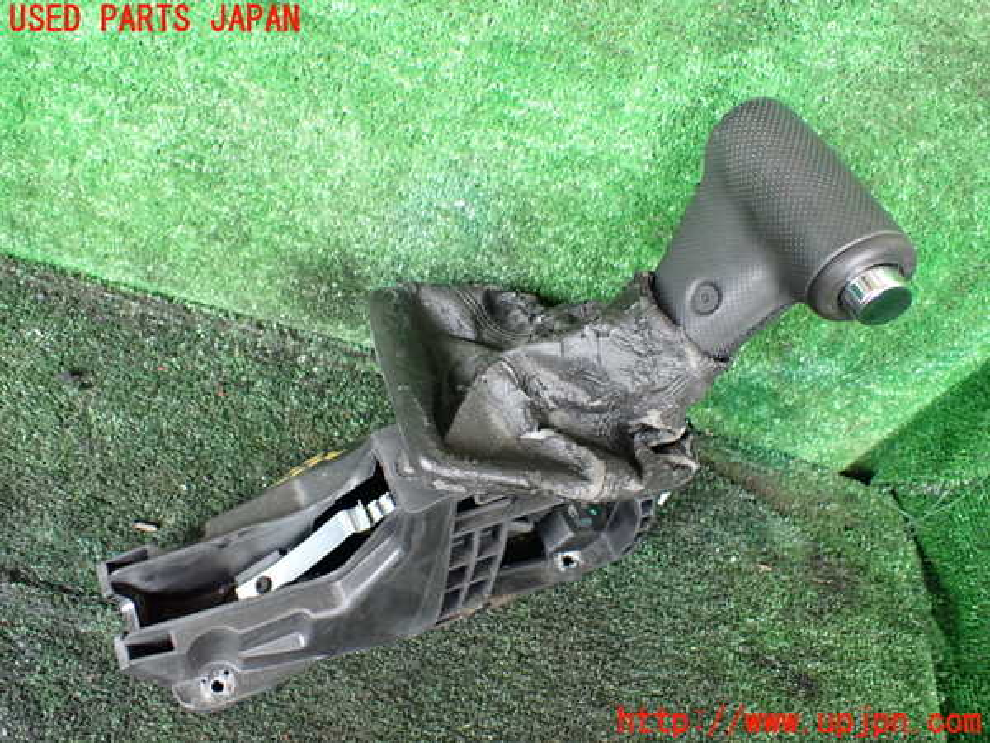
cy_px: 372
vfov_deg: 46.8
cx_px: 495
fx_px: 858
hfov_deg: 60.0
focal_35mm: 30
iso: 800
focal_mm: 5.4
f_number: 2.3
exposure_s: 1/60
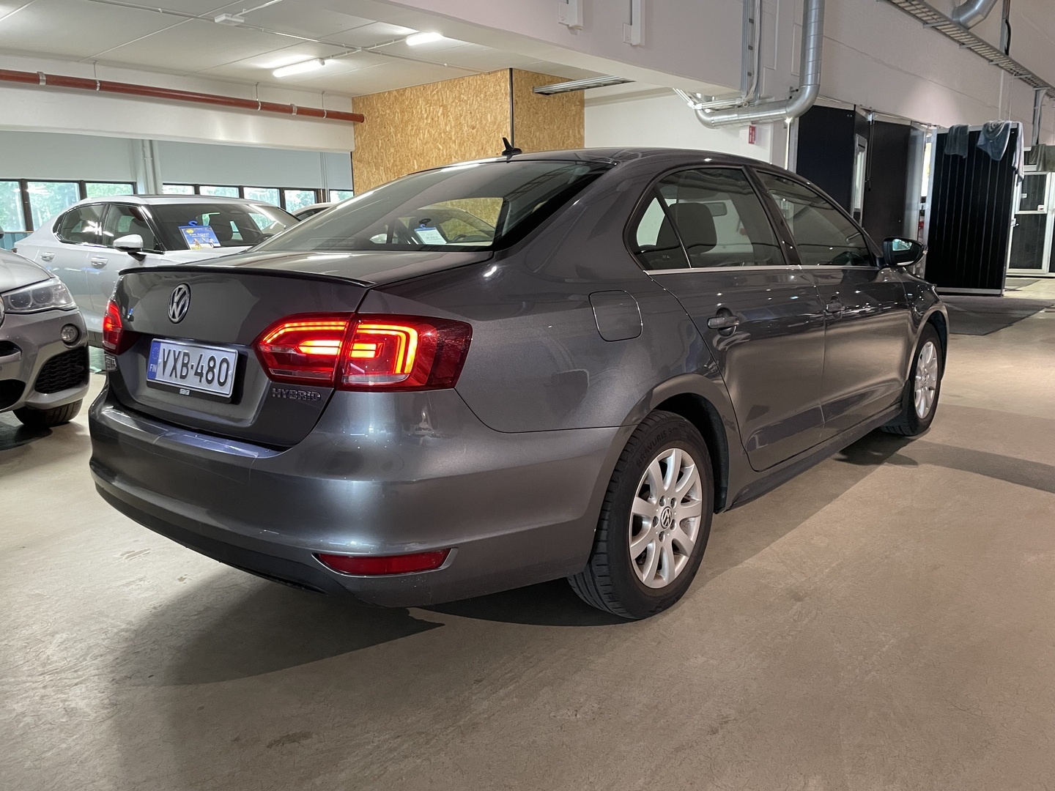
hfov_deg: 67.3
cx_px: 528
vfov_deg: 53.1
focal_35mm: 26
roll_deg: +0.6
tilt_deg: -11.8
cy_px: 396
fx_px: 792
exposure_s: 1/50
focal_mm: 4.2
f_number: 1.6
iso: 320
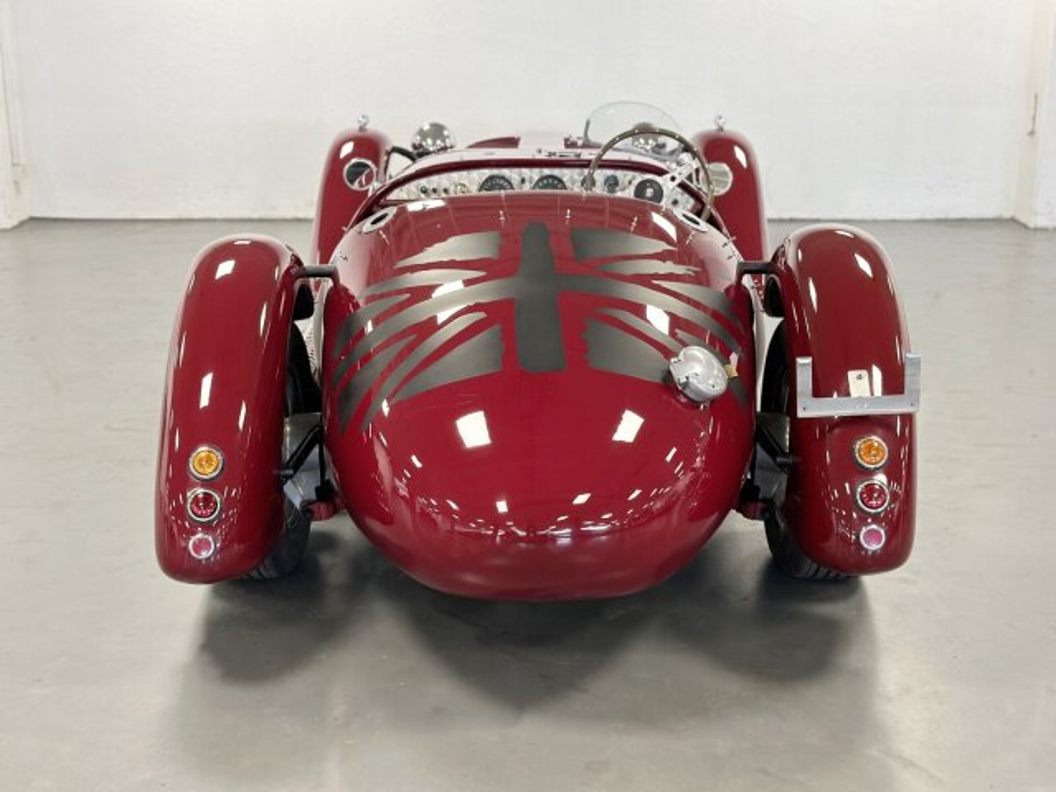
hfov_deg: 39.7
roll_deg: +0.4
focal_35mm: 48
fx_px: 1464
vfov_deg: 30.3
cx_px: 528
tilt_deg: -16.8
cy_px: 396
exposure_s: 1/50
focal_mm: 6.86
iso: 160
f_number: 1.78
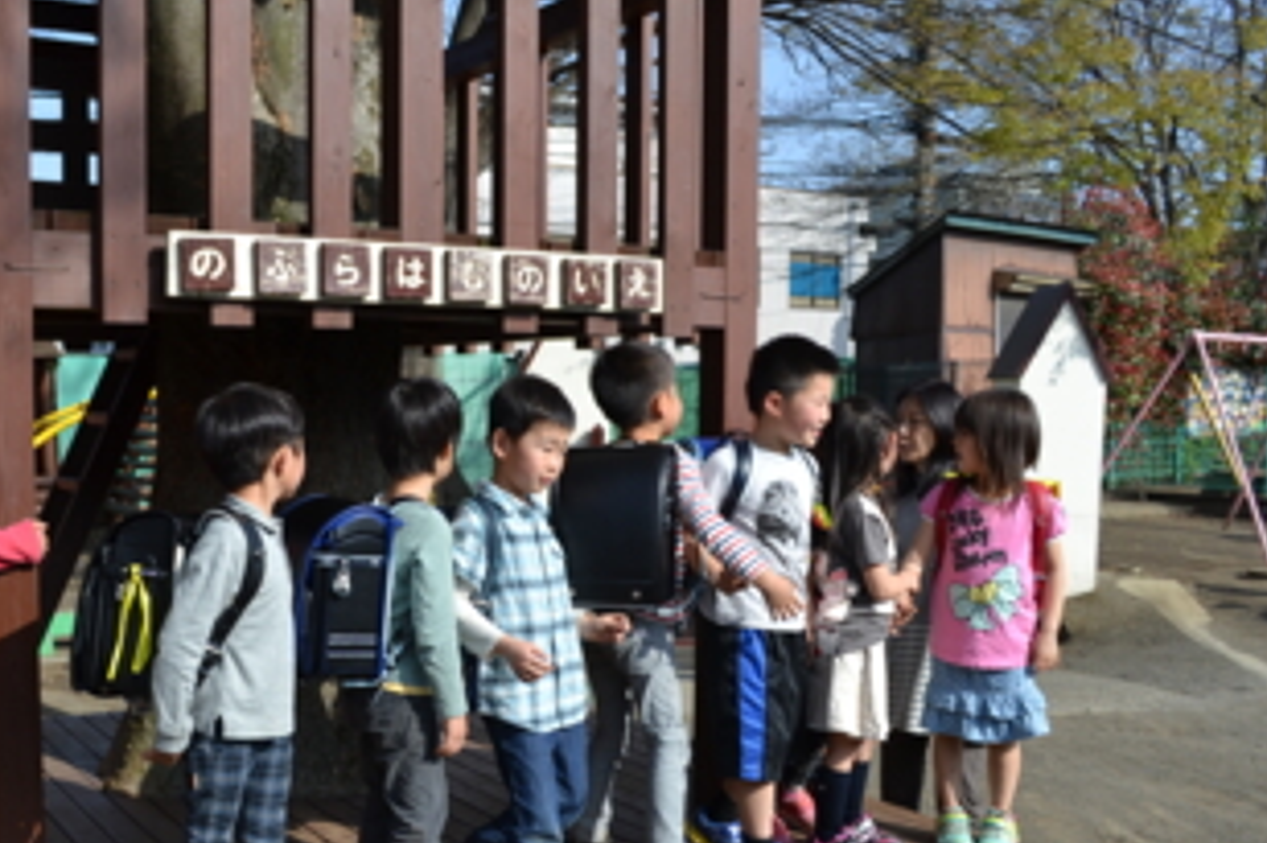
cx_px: 461
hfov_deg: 49.0
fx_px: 1372
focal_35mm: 39
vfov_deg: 34.0
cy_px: 516
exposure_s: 1/200
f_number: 7.1
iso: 100
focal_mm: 20
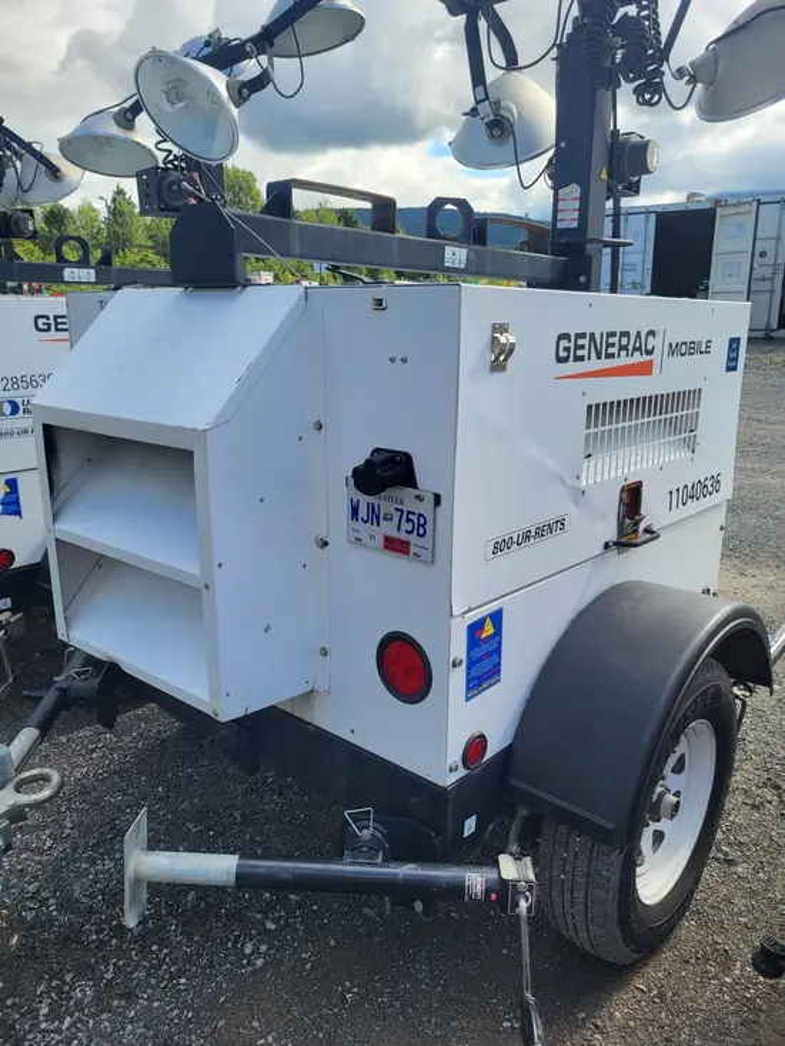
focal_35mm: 26
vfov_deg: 67.3
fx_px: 786
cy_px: 523
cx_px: 392
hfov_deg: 53.1
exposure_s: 1/1099
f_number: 1.8
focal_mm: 5.4
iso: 40
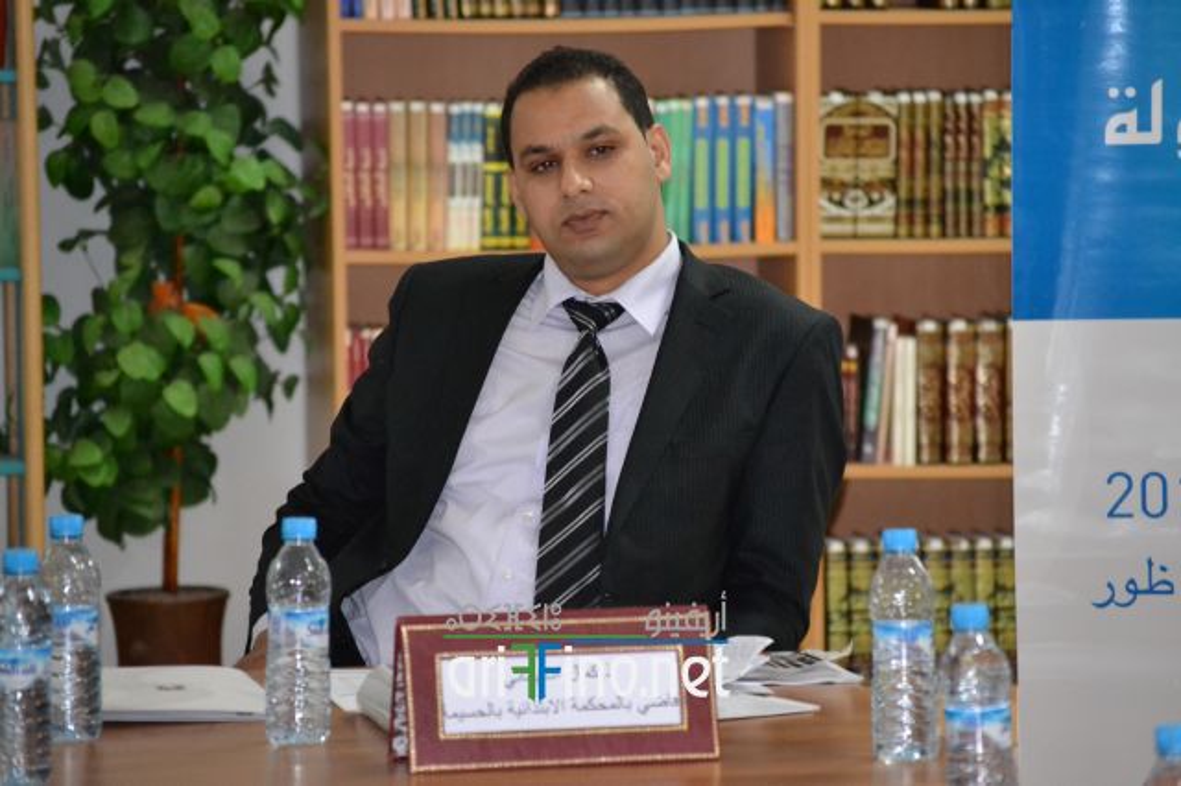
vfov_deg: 6.3
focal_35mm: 218
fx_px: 7131
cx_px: 590
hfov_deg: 9.5
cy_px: 393
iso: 3200
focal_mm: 145
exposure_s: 1/60
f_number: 5
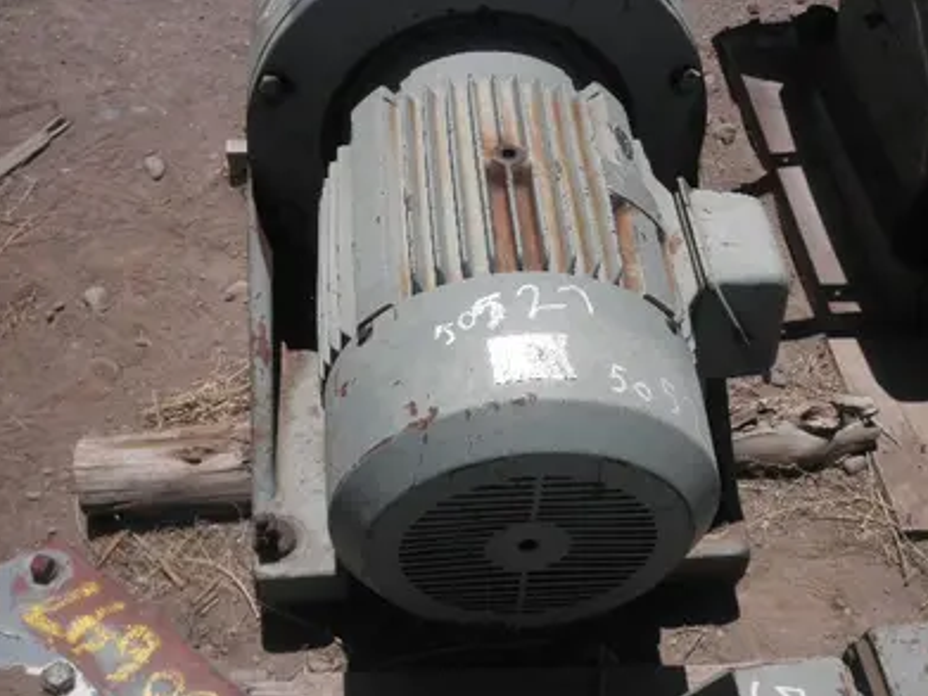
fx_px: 1206
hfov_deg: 42.1
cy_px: 344
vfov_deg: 32.2
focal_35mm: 45
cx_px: 465
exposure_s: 1/200
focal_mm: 7.9
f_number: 9.6
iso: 64
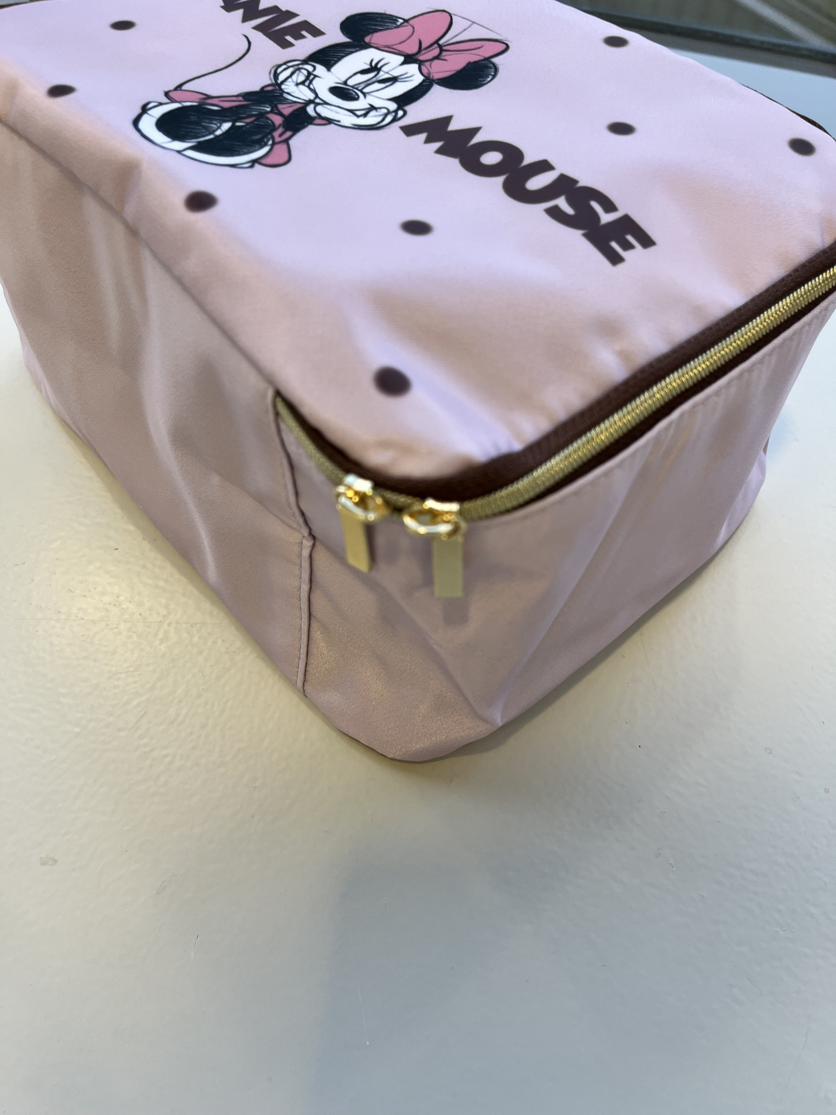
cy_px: 558
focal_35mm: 26
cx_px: 418
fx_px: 837
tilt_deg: -55.7
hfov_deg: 53.1
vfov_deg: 67.3
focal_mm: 5.1
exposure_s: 1/100
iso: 50
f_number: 1.6
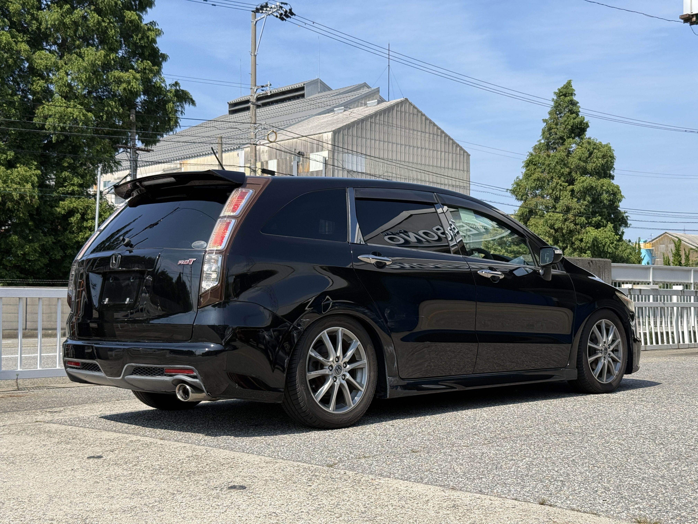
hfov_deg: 39.7
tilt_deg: +3.1
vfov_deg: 30.3
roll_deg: +0.3
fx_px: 968
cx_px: 349
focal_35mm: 48
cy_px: 262
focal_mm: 6.76
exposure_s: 1/3226
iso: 64
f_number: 1.78
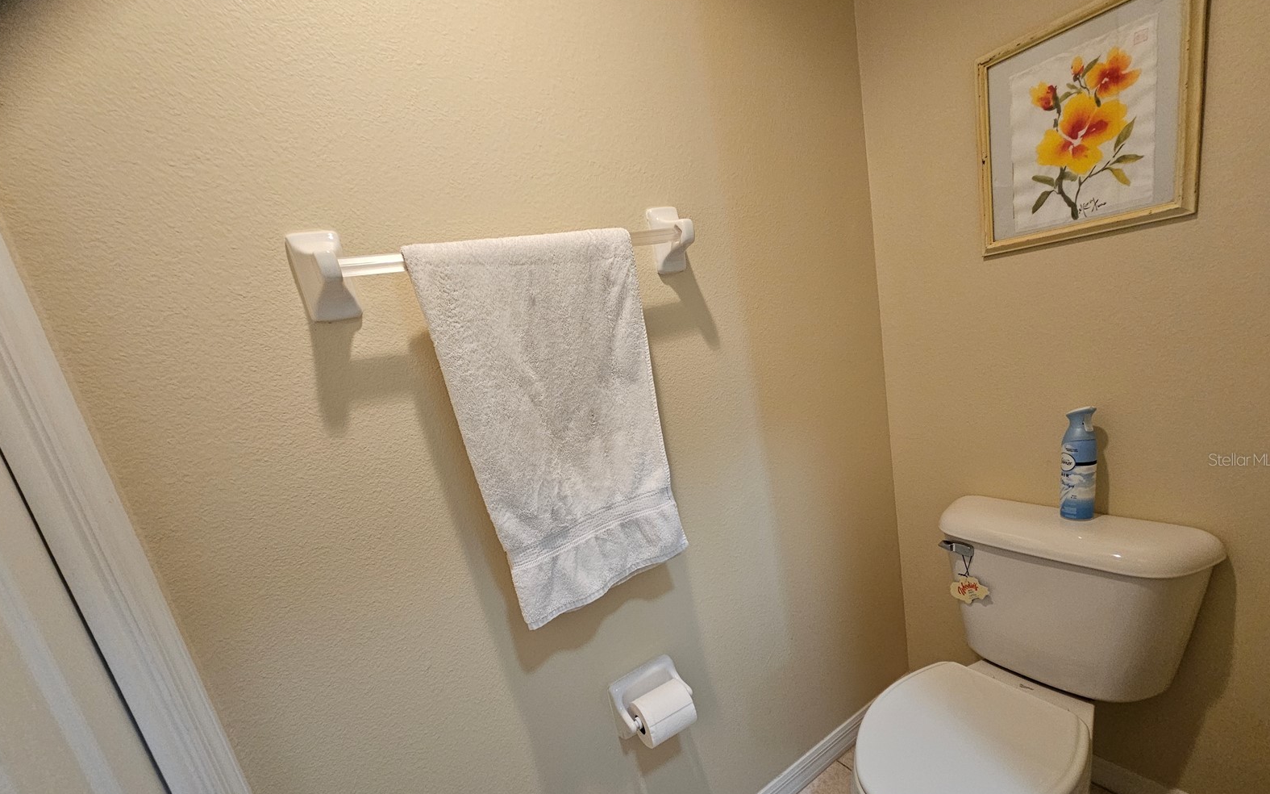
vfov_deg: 78.1
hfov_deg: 105.3
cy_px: 459
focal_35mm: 14
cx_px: 639
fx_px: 485
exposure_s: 1/60
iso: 320
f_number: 2.2
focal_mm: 2.2
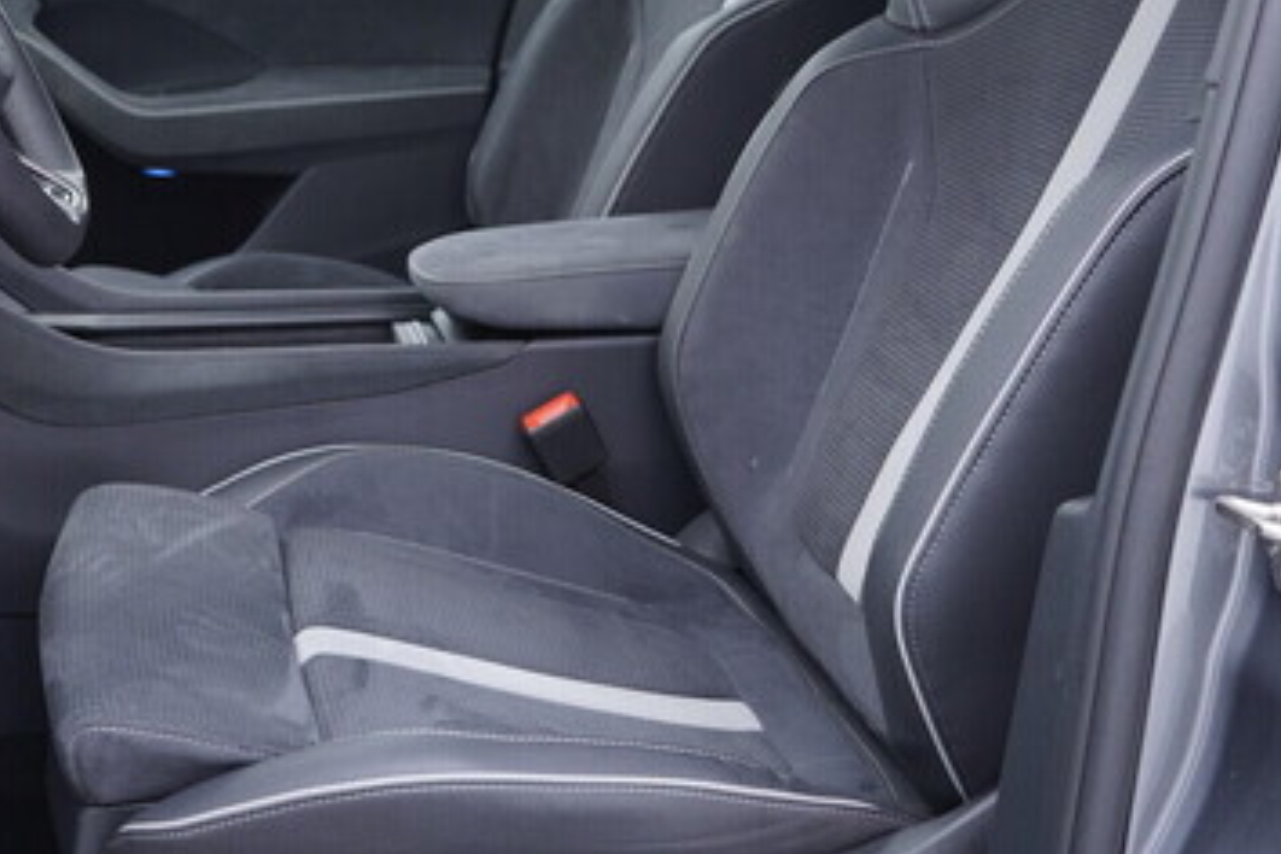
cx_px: 373
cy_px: 223
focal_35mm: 56
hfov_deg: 35.1
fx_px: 1993
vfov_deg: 24.0
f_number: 2.8
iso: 250
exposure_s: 1/40
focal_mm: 24
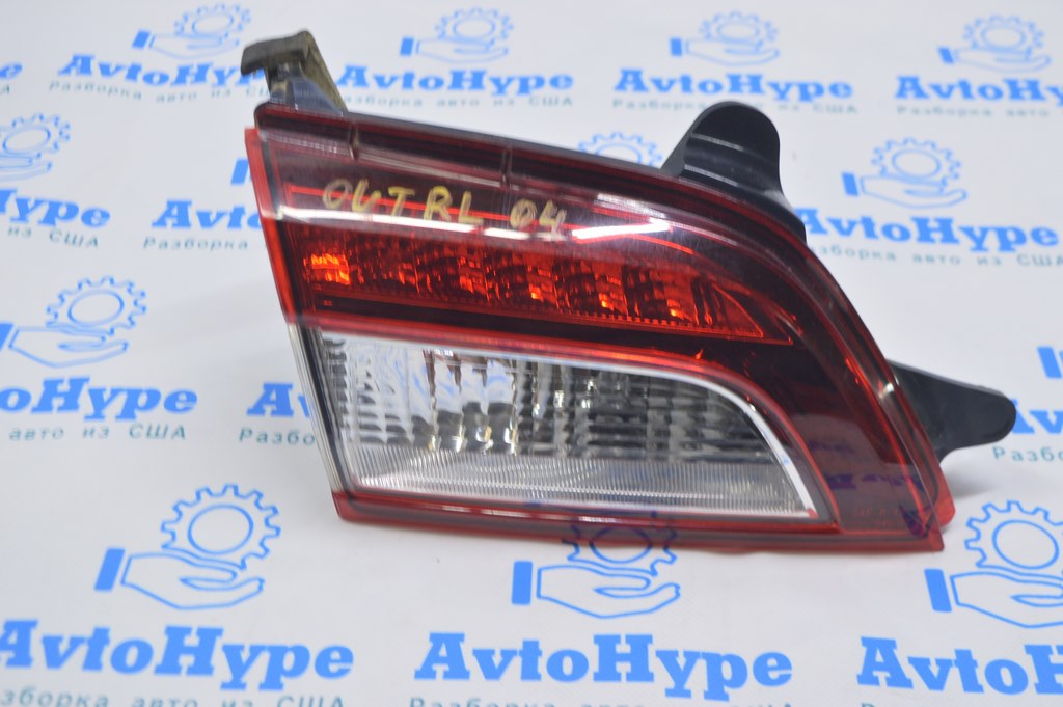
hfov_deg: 41.1
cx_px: 532
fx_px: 1416
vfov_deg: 28.0
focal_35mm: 48
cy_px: 354
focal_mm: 32
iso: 400
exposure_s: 1/20
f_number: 5.6
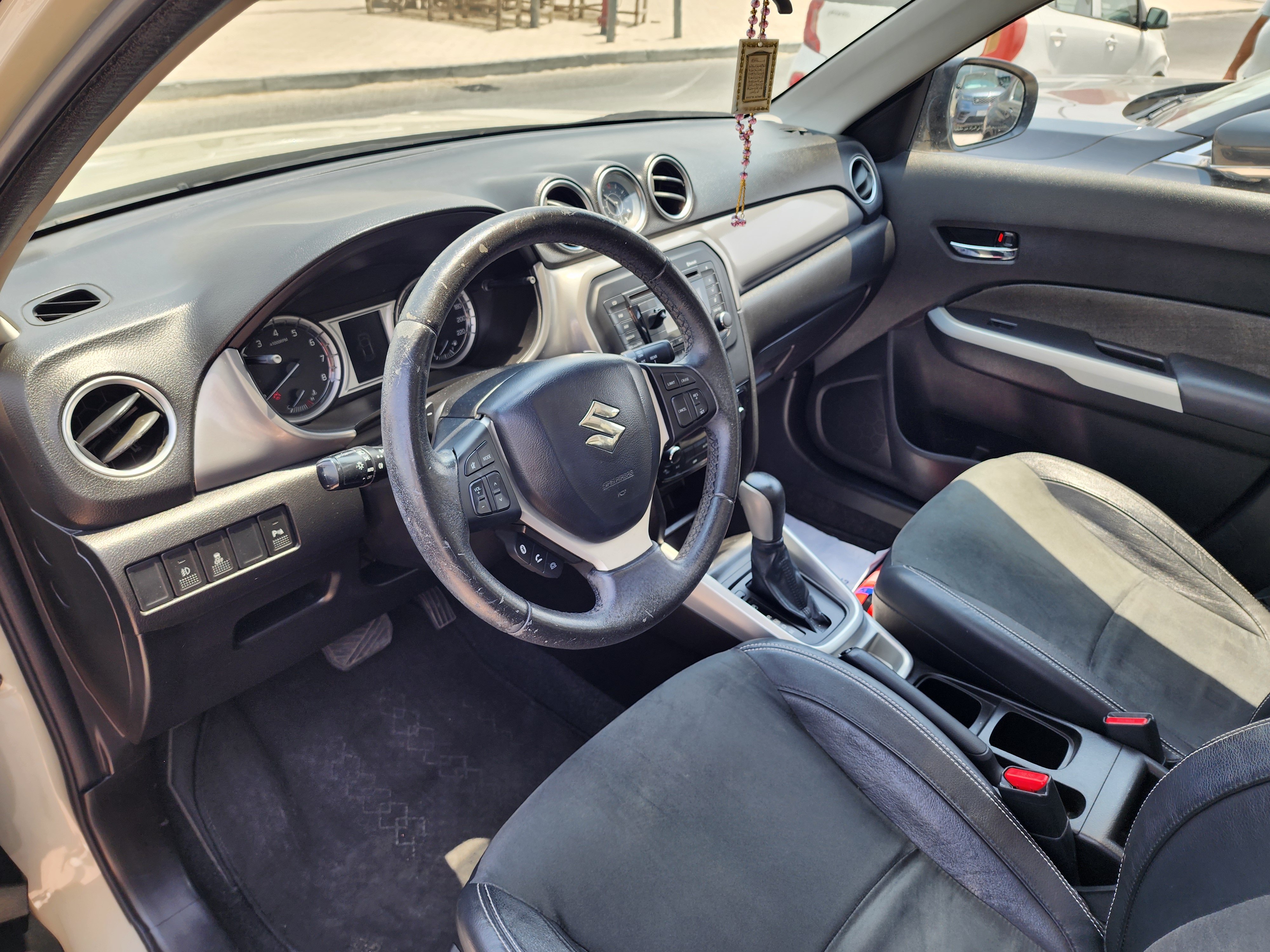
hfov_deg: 73.9
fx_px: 844
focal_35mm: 23
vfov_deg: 58.9
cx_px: 635
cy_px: 476
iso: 12
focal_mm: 6.4
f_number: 1.8
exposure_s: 1/148
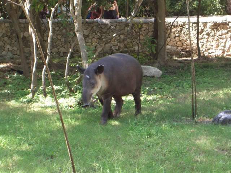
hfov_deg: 16.8
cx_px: 116
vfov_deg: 12.7
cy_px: 86
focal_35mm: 117
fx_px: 781
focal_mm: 24
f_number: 4.9
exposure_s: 1/80
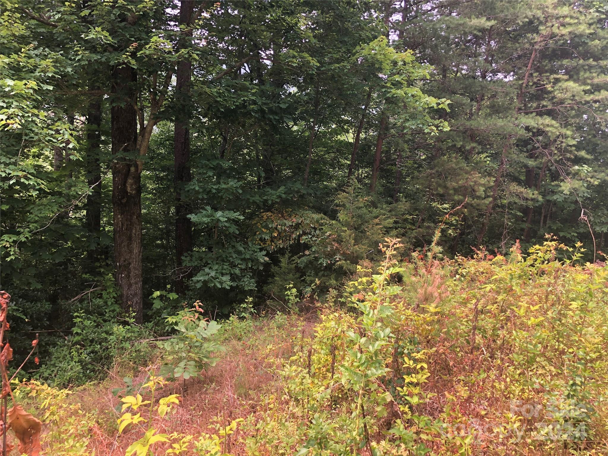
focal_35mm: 28
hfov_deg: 63.4
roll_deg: -3.3
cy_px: 228
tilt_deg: -4.4
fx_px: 492
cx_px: 304
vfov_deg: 49.7
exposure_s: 1/162
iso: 20
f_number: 1.8
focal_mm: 3.99
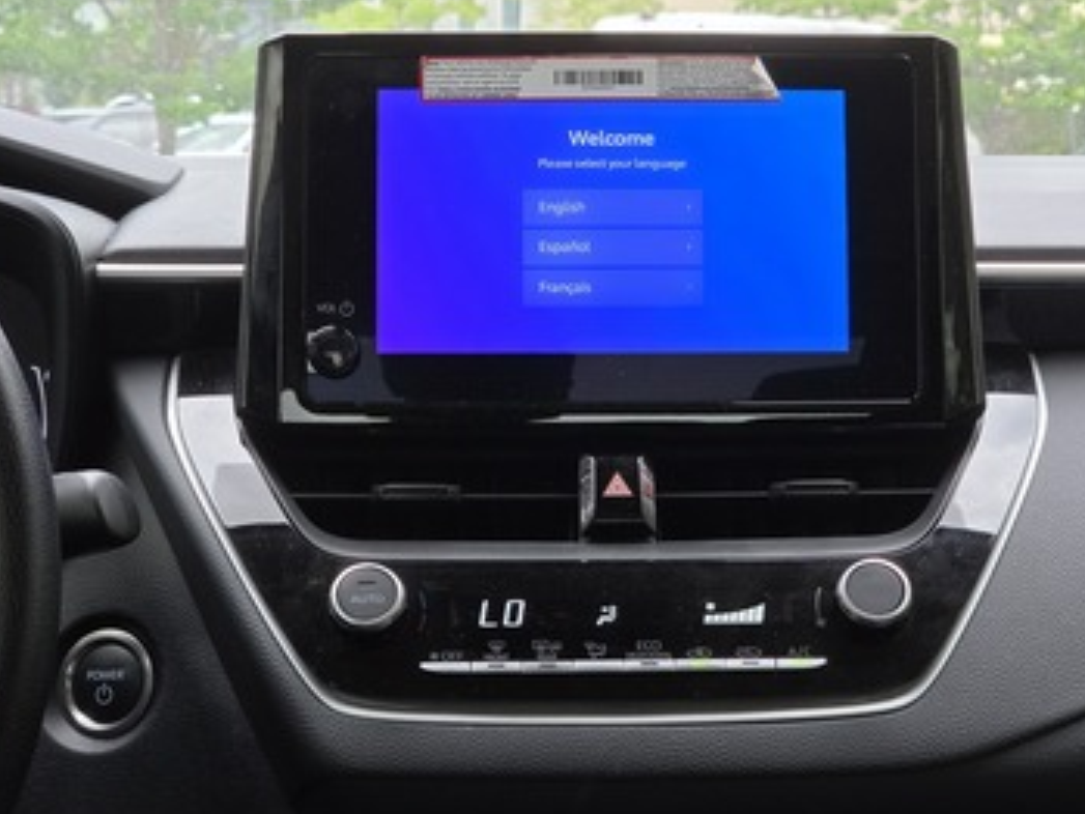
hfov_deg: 23.5
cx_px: 609
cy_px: 346
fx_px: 2602
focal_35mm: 83
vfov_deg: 17.8
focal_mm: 7
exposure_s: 1/120
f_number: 2.4
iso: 80
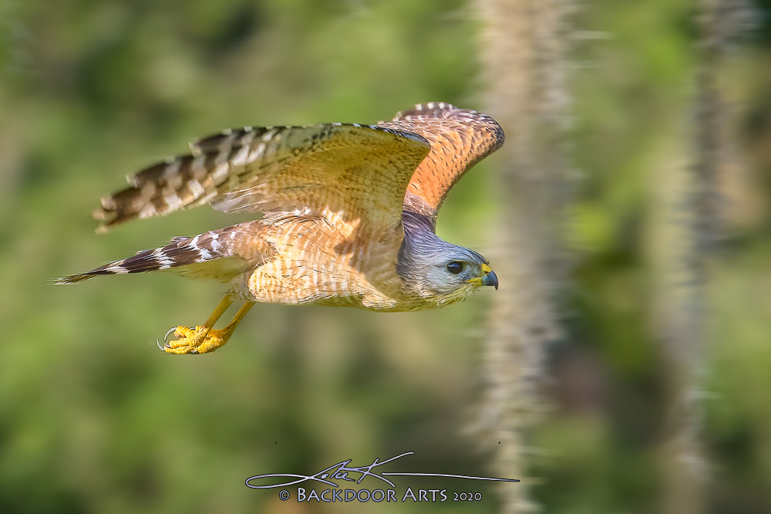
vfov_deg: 2.2
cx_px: 386
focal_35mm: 630
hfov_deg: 3.3
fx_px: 13487
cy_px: 257
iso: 1400
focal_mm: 420
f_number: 8
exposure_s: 1/1600
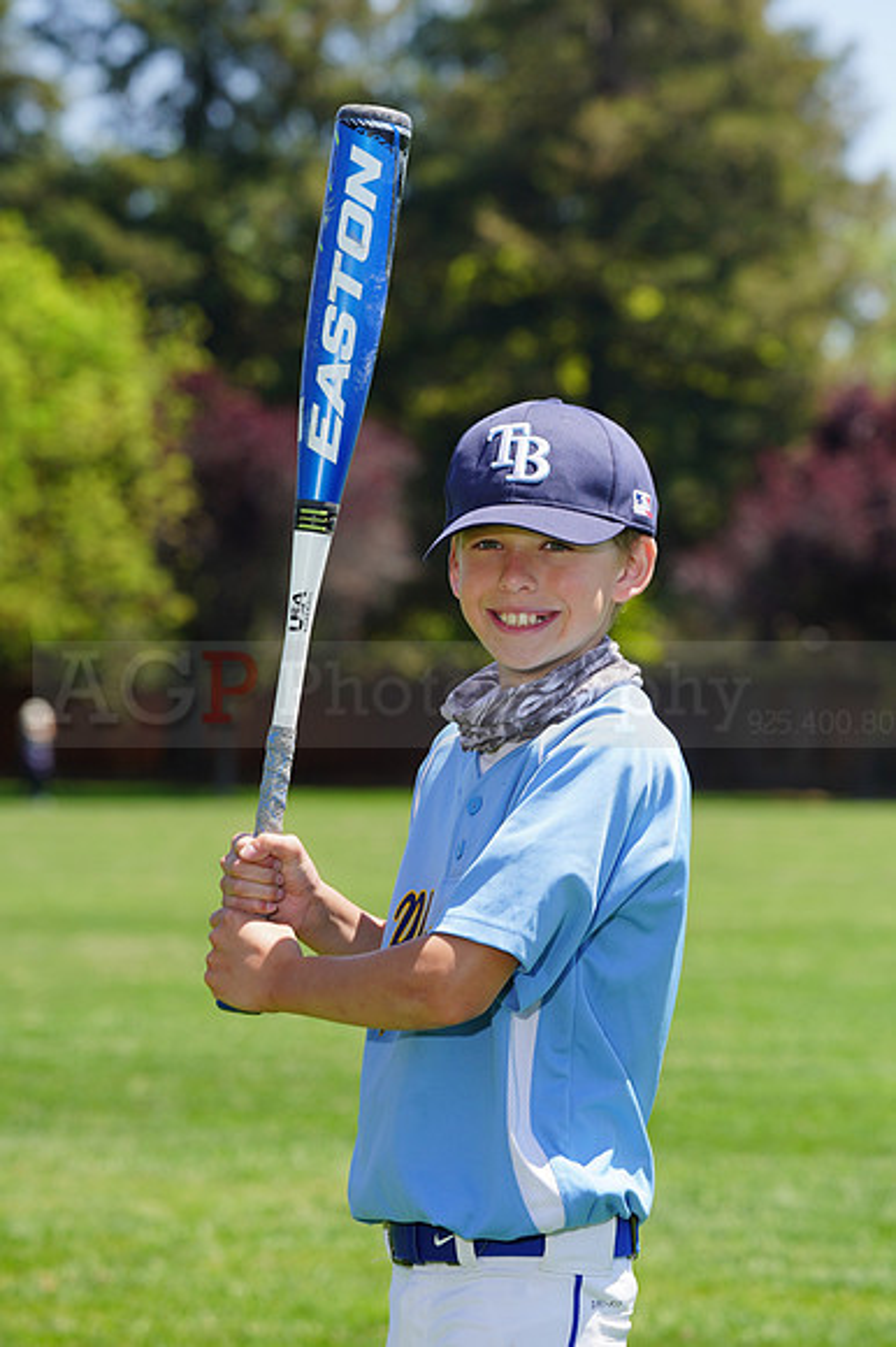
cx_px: 448
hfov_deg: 6.8
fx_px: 7587
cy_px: 674
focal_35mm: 203
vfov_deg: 10.1
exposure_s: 1/160
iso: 100
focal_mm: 203
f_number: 9
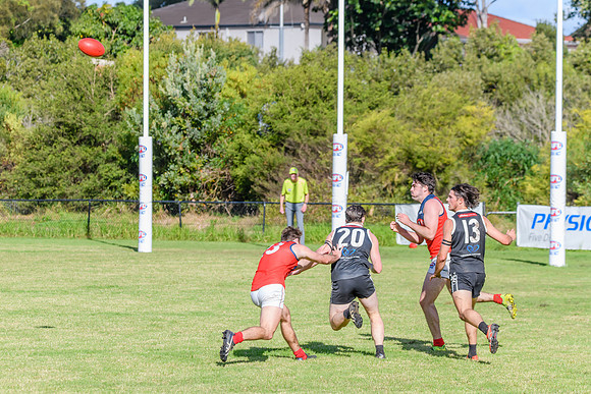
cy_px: 234
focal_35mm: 218
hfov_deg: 9.4
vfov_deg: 6.3
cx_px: 268
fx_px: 3577
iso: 800
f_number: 8
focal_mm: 180
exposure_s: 1/2000
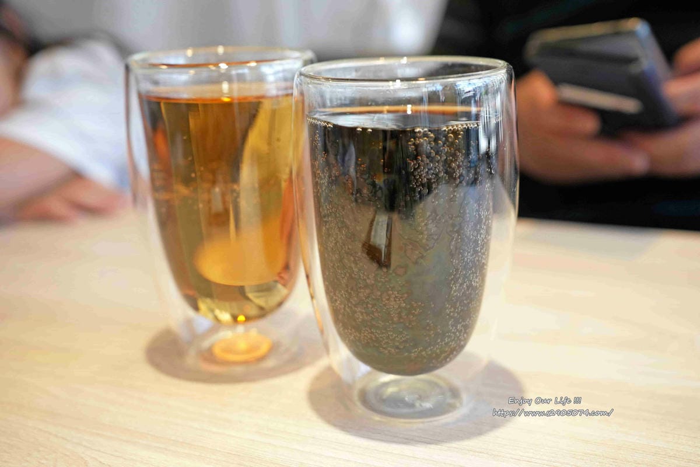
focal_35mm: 43
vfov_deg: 31.2
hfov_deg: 45.4
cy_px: 234
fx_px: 836
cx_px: 350
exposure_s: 1/800
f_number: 4
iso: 1600
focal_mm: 43
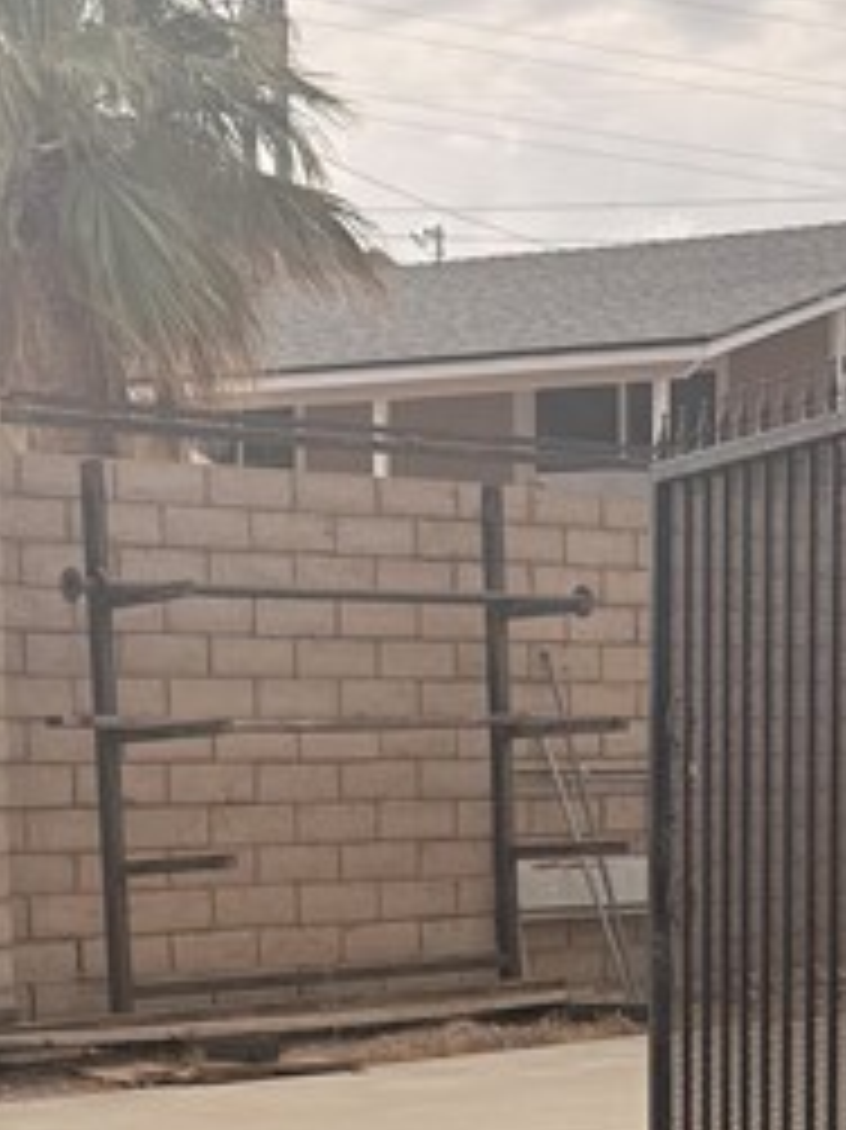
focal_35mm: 98
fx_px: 3196
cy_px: 1076
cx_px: 495
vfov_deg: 19.6
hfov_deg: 15.1
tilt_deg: -3.7
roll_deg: -1.3
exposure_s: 1/2370
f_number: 1.78
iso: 100
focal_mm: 6.76
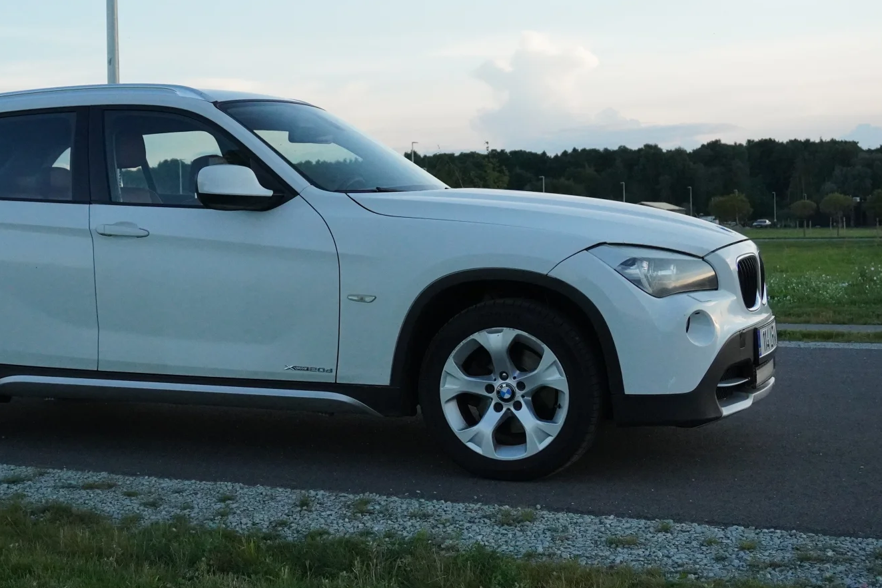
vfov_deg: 23.1
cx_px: 273
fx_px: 1439
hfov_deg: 33.7
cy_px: 229
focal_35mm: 59
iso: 4000
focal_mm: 27
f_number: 5.6
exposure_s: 1/4000
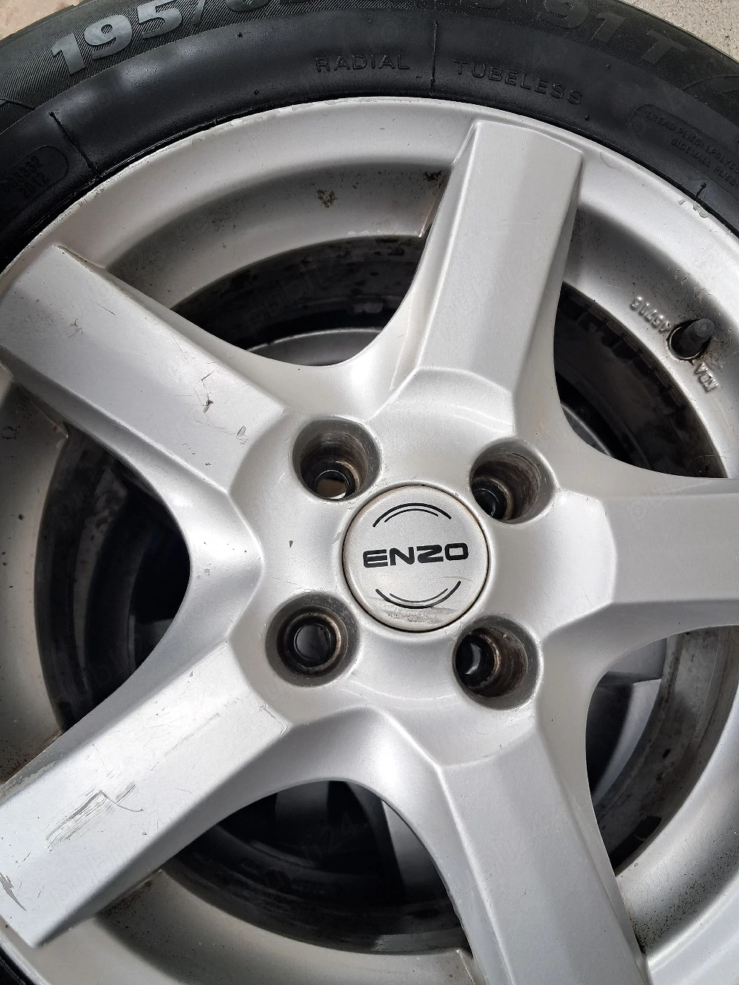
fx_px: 768
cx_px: 370
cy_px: 492
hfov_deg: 51.4
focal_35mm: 27
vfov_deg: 65.3
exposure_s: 1/60.2
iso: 50
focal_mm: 4
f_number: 1.8
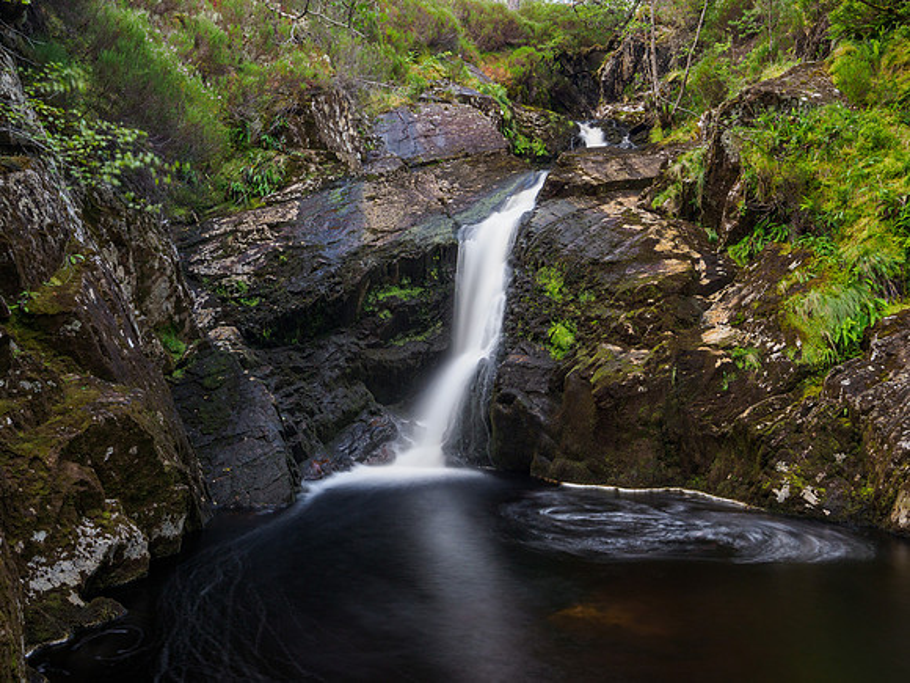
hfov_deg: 60.0
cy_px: 342
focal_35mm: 30
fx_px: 789
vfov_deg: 46.8
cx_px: 455
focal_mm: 15
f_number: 7.1
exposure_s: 10
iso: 200
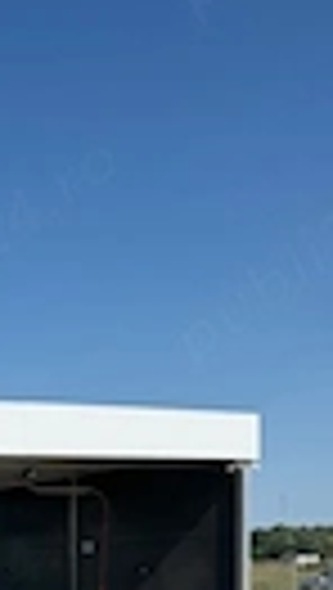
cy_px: 658
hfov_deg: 13.4
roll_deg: +1.8
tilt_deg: -2.6
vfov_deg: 24.6
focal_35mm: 80
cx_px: -288
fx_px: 1252
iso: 80
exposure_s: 1/7353
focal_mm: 6.76
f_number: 1.78
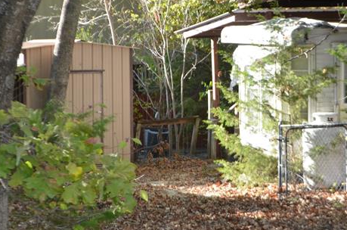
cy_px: 103
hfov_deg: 19.1
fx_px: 1029
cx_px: 214
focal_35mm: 107
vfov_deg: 12.7
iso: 220
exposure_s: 1/125
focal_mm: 32
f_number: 4.8
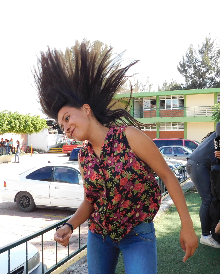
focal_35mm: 40
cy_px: 136
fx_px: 326
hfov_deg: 37.3
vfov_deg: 45.8
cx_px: 117
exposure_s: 1/800
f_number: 3.2
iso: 400
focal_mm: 5.3
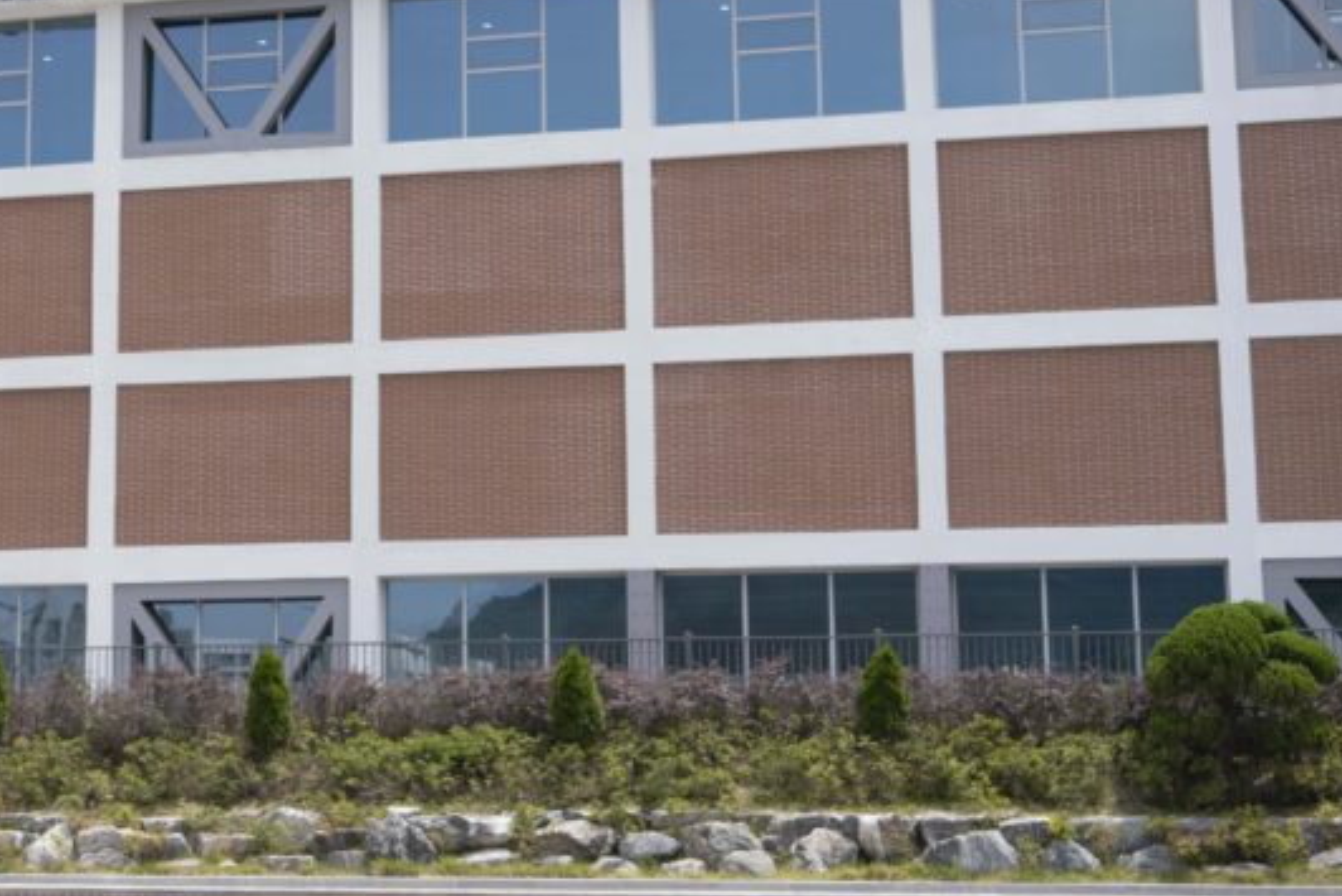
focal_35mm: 77
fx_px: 2871
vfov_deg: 17.7
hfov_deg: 25.8
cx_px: 265
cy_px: 347
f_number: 10
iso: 100
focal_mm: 40
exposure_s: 1/125
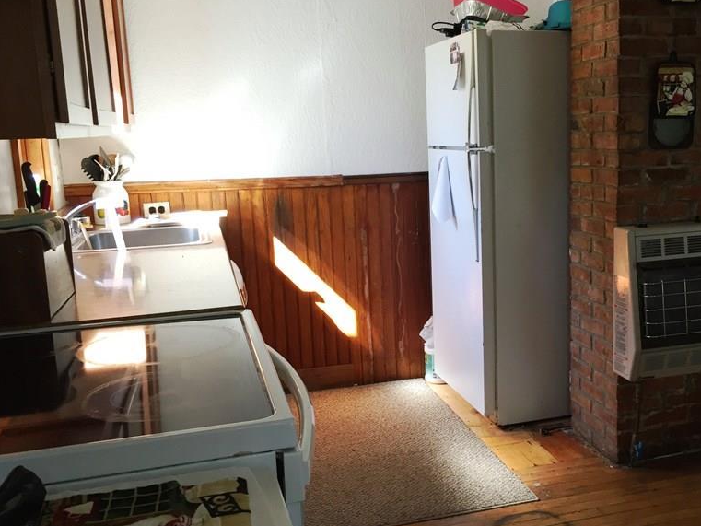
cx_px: 455
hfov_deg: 47.2
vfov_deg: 36.8
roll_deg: +0.9
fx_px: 790
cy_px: 275
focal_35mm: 39
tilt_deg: -10.0
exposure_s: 1/30
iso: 64
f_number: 2.2
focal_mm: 4.15
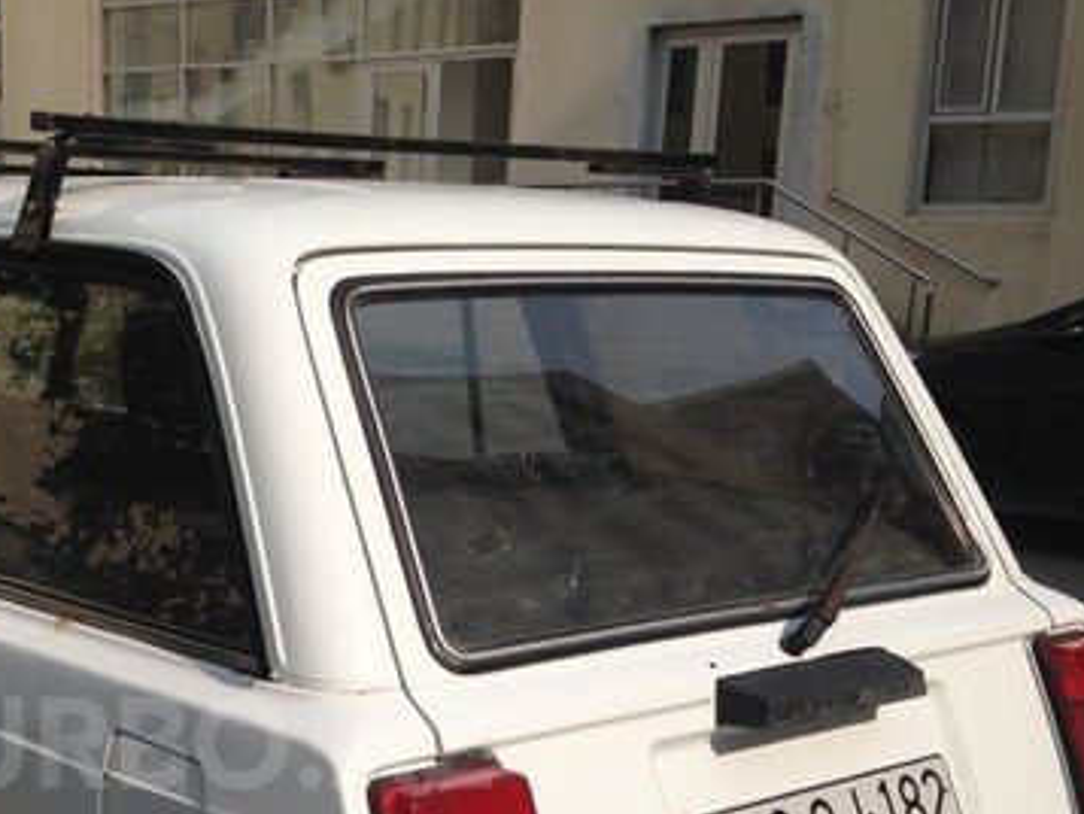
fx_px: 1911
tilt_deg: -15.0
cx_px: 182
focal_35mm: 61
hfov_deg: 30.7
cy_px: 743
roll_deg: +0.0
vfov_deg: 23.4
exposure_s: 1/2169
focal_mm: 4.12
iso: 50
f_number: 2.4
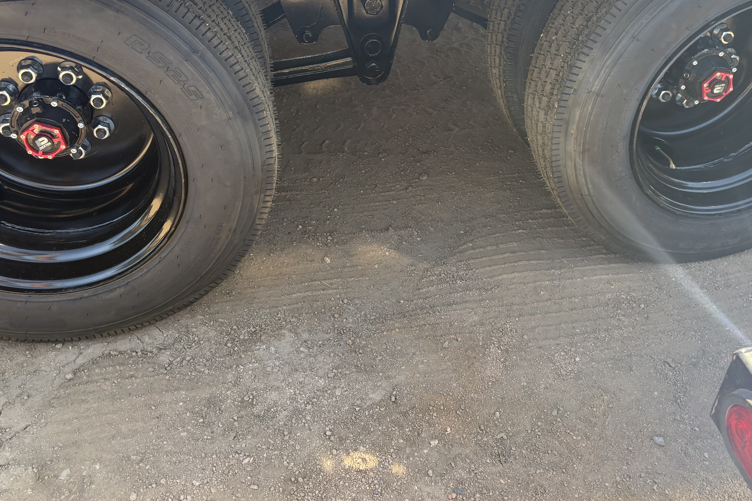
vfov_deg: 37.5
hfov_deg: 54.3
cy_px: 175
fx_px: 731
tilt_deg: -34.3
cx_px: 414
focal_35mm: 35
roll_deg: +1.6
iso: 64
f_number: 1.6
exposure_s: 1/331
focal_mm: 5.96
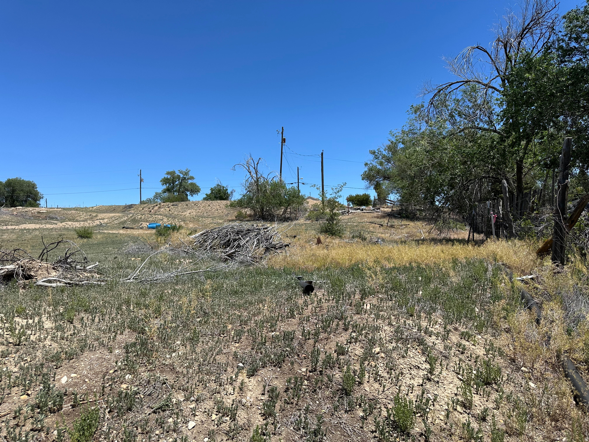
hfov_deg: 71.6
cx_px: 294
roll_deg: +0.9
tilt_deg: +1.7
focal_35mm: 24
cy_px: 221
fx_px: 408
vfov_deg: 56.8
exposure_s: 1/4348
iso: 80
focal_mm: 6.86
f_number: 1.78
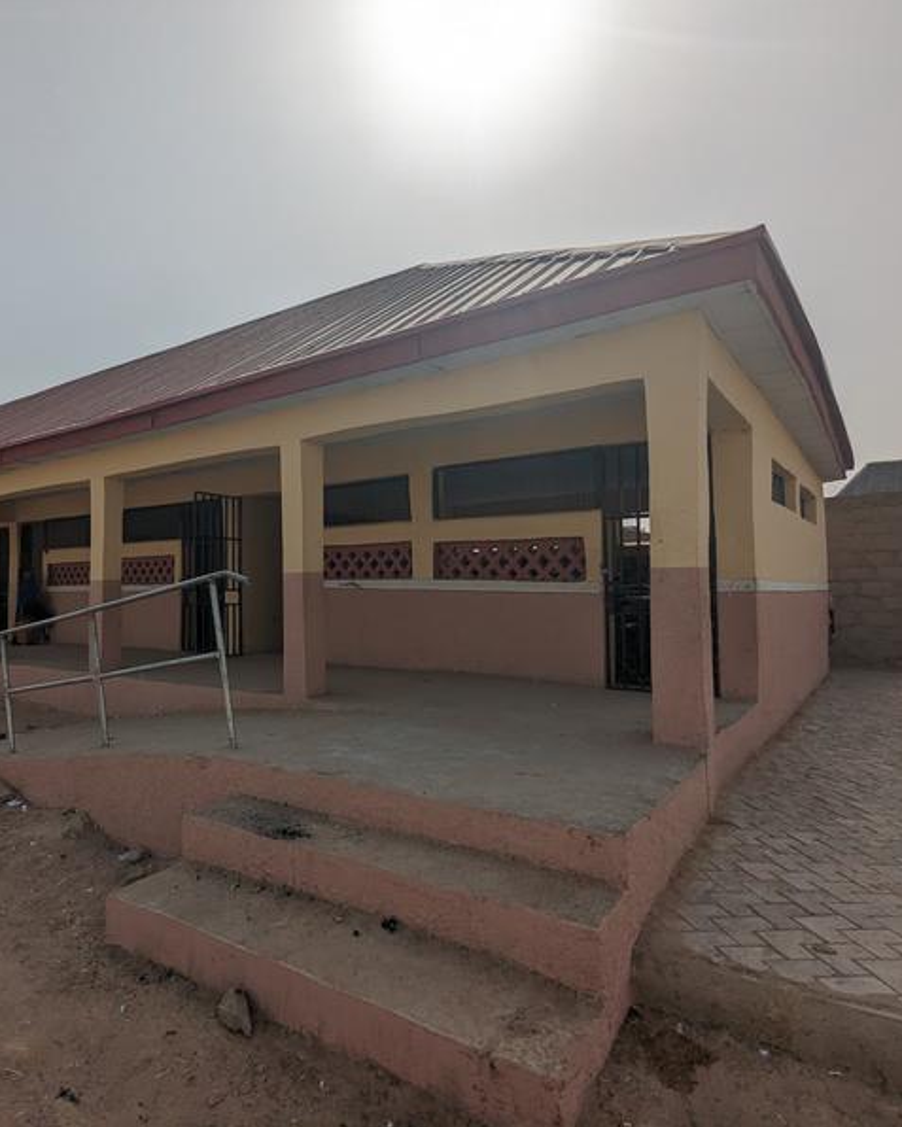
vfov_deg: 77.6
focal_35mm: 21
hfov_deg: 64.2
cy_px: 562
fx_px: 701
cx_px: 318
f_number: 2.2
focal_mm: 2.35
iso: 49
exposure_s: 1/7692
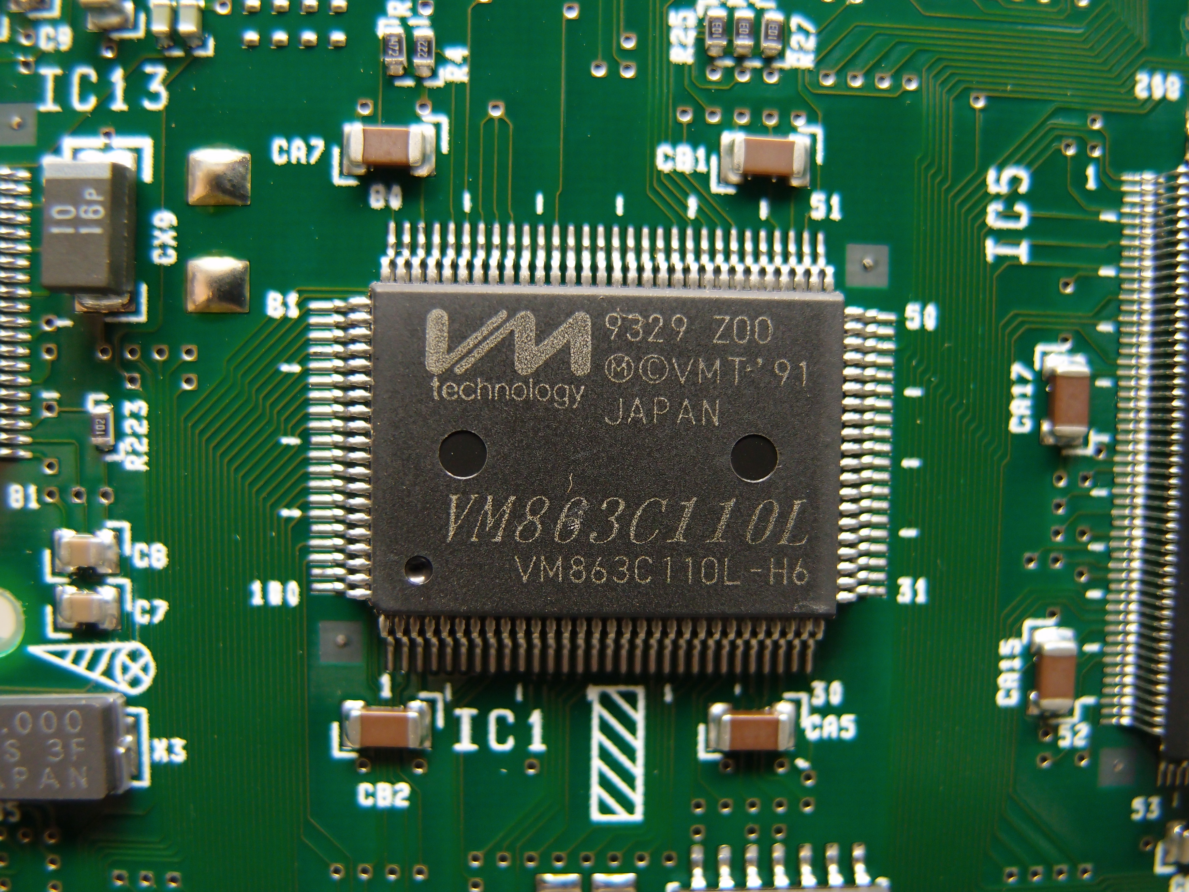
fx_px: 962
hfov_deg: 63.4
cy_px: 446
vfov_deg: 49.7
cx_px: 594
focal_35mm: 28
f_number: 1.8
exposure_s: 1/20
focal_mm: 6
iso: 200
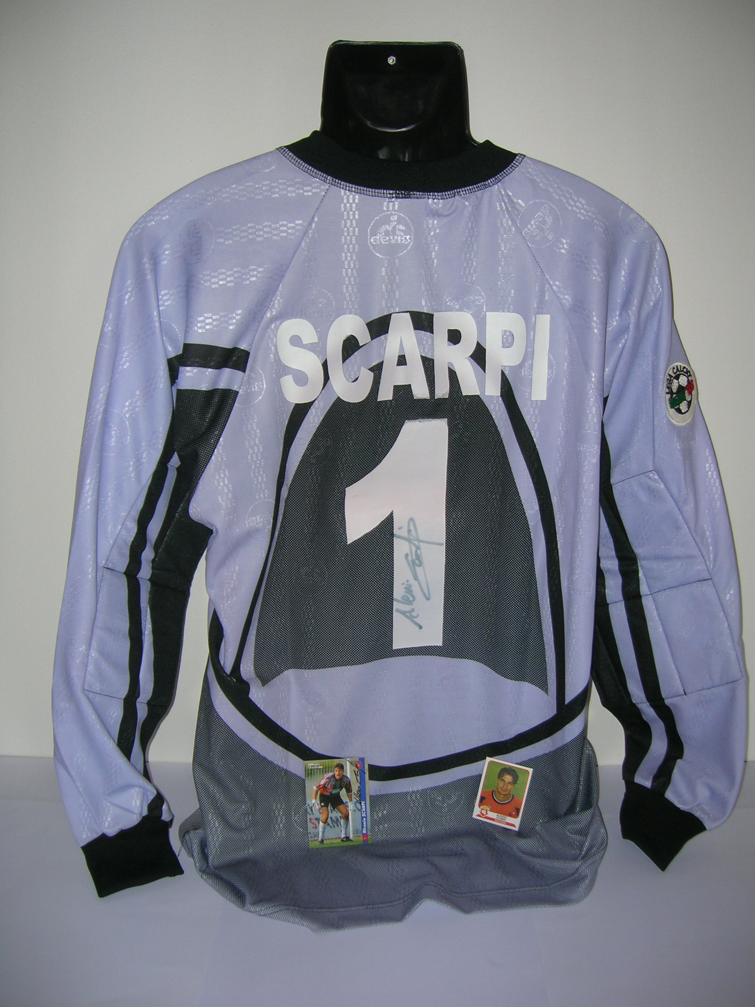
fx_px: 989
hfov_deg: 41.8
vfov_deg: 54.0
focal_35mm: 34
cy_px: 504
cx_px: 378
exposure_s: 1/60.1
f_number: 2.9
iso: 50
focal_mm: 5.7
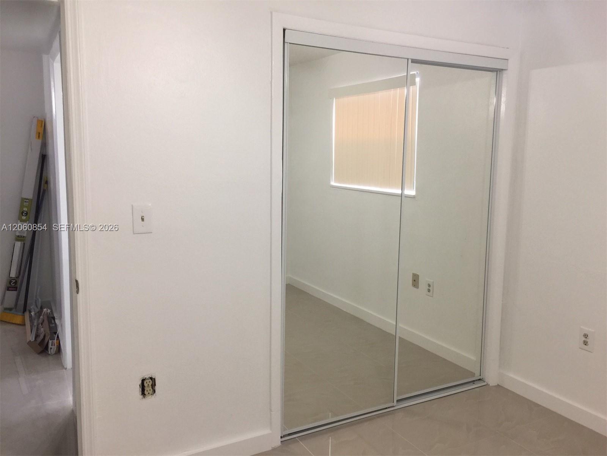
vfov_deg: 48.2
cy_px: 228
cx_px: 304
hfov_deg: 61.7
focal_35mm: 29
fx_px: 509
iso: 40
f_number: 2.2
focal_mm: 4.15
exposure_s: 1/15
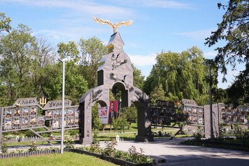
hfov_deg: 38.2
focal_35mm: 52
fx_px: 360
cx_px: 124
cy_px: 83
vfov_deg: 26.0
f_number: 7.1
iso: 100
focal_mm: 52
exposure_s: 1/160
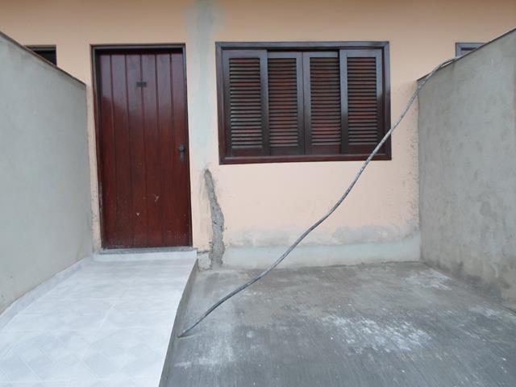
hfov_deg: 69.4
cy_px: 194
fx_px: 373
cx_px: 258
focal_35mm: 25
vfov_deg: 54.9
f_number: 2.5
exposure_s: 1/125
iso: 80
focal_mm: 4.5
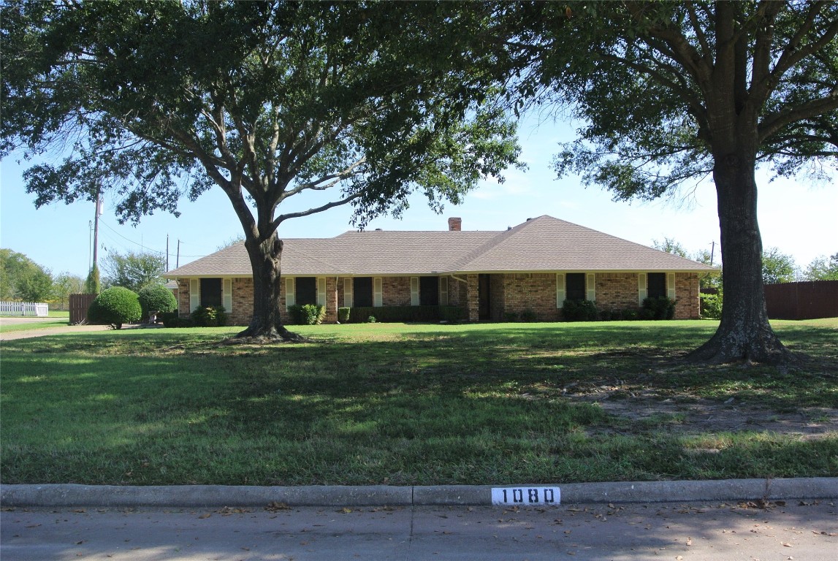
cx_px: 419
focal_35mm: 36
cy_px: 280
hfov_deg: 53.1
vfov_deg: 37.0
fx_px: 839
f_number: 4.5
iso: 100
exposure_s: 1/500
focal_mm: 13.6
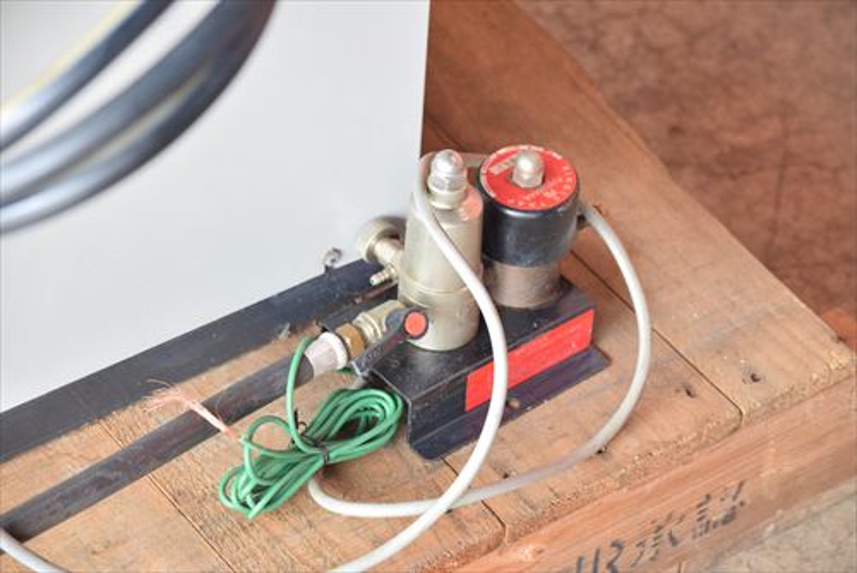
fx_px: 3037
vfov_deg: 10.8
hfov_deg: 16.1
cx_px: 428
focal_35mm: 128
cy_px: 286
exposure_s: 1/50
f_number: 6.3
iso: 1250
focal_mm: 85
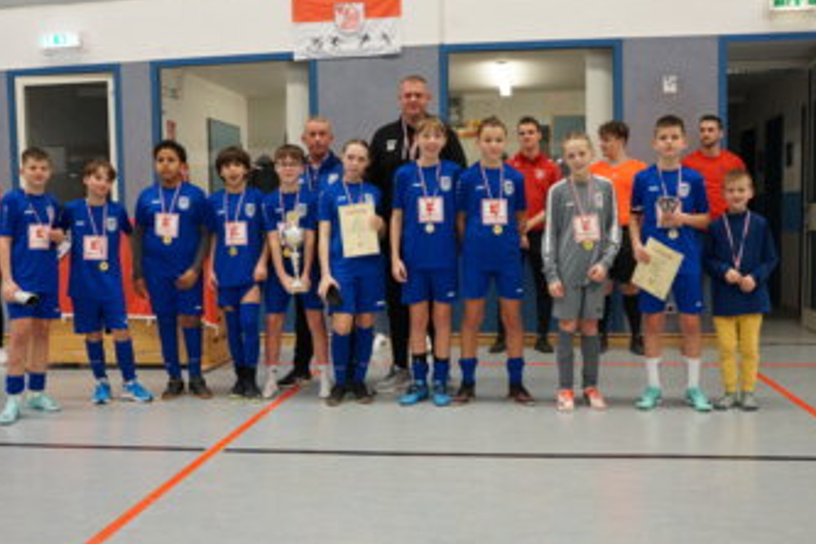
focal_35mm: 36
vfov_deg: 36.9
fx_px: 816
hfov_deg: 53.1
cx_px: 397
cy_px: 289
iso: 2000
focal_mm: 20
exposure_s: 1/60
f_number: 7.1
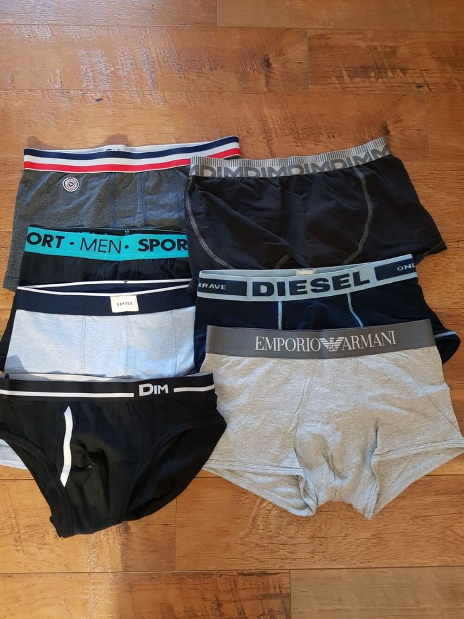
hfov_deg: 53.1
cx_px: 232
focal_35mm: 26
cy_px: 310
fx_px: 465
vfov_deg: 67.3
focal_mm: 4.2
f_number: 1.7
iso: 250
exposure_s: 1/10
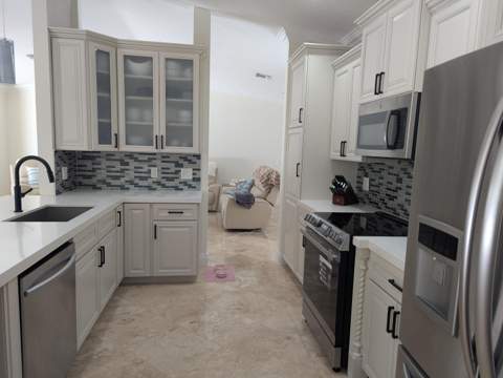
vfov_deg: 56.8
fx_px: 349
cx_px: 252
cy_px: 189
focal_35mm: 24
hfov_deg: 71.6
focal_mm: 6.81
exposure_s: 1/24
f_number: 1.85
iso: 44
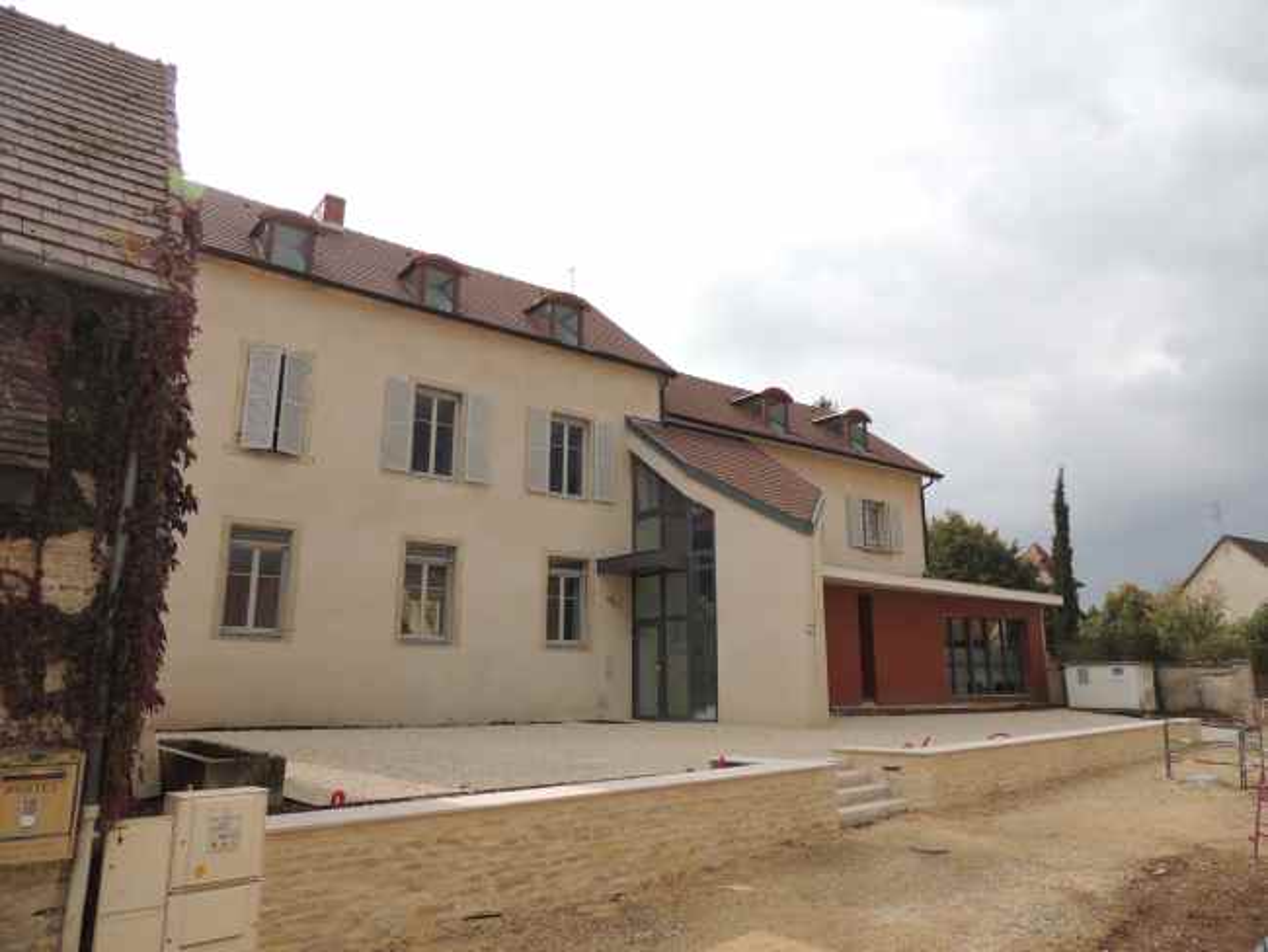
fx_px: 879
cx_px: 634
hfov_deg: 71.6
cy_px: 476
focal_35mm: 24
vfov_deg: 56.8
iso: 100
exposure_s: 1/1000
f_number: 3
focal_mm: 4.3
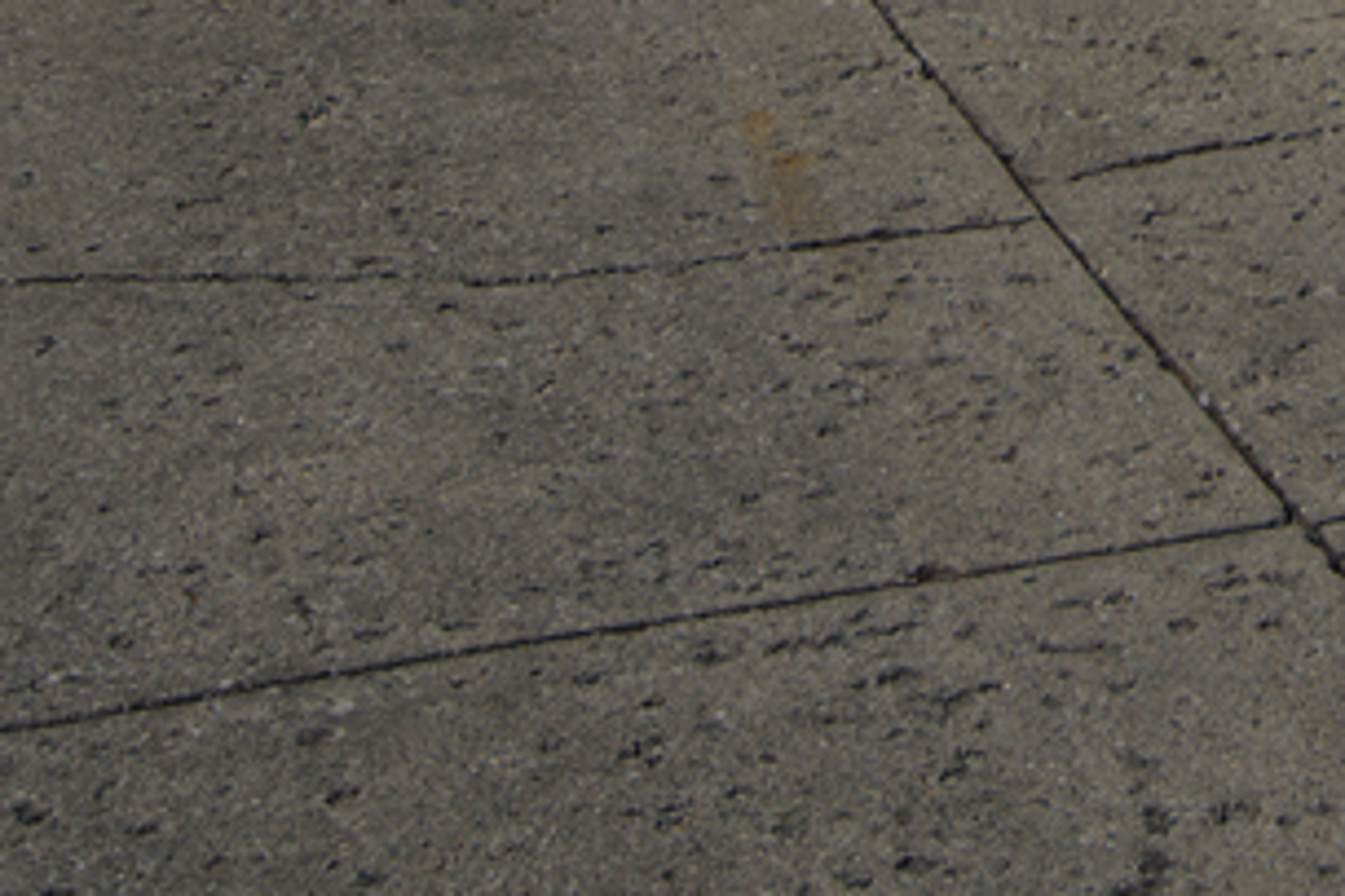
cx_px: 1901
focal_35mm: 138
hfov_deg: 14.1
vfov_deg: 8.7
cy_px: -1474
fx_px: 5153
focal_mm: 26
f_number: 8
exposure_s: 1/250
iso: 100
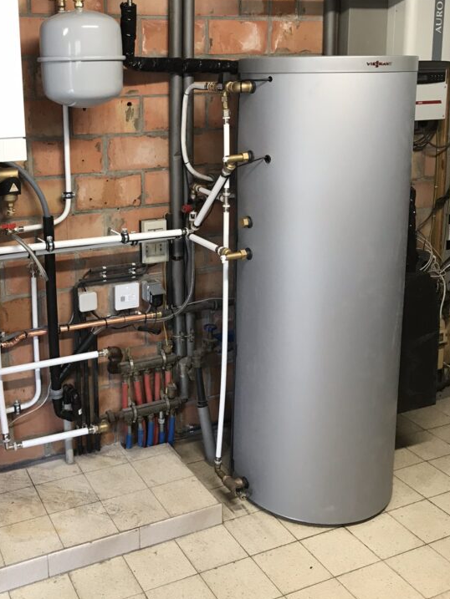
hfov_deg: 35.5
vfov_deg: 46.2
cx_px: 141
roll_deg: +2.2
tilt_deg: -10.3
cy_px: 208
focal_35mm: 40
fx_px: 693
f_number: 1.8
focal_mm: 3.99
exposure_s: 1/20
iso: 32
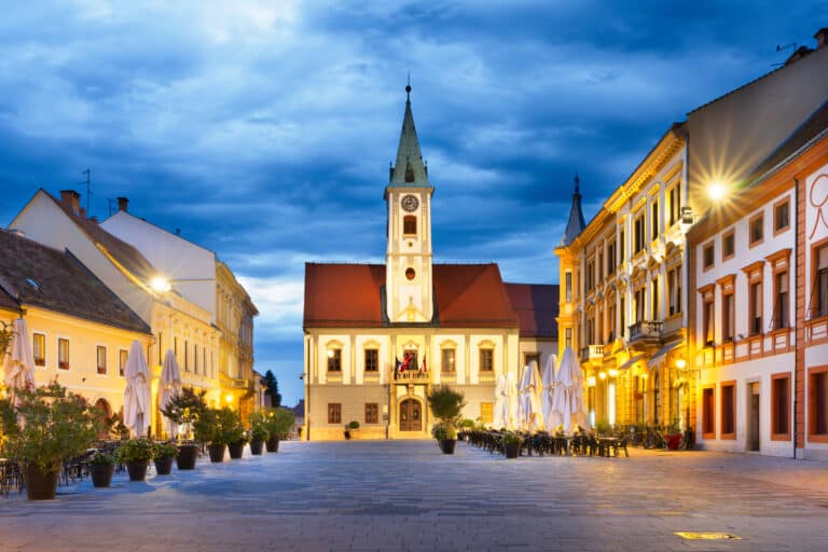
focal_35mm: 38
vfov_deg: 35.1
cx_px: 414
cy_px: 276
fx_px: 874
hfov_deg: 50.7
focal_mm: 38
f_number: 11
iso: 100
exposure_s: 25
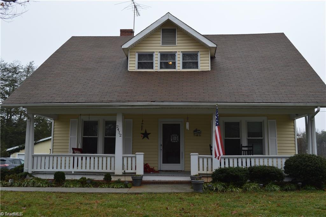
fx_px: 326
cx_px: 163
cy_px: 108
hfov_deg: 53.2
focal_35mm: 36
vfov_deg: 36.8
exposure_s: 1/125
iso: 100
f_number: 5.6
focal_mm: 24
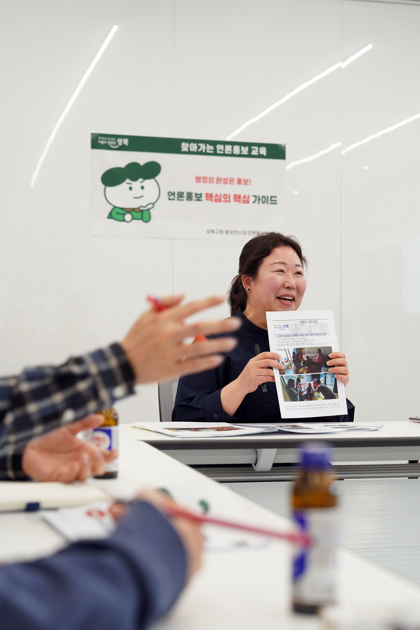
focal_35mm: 61
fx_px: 1068
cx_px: 210
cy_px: 315
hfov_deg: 22.3
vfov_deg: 32.9
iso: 1600
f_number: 4
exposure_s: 1/250
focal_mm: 61
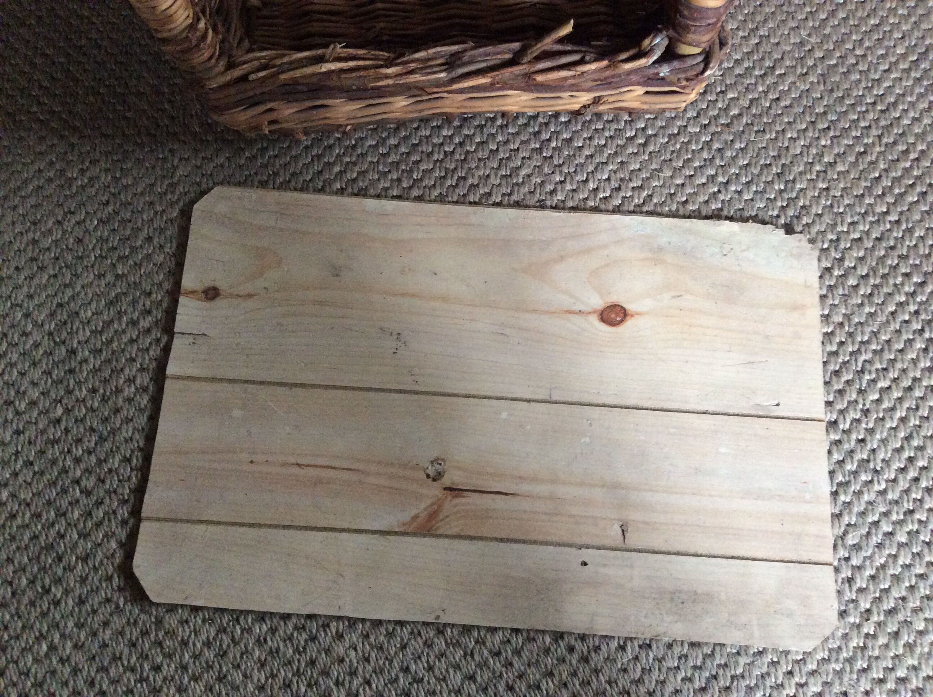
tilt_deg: -74.4
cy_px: 348
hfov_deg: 56.9
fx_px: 861
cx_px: 466
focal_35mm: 32
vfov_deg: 44.1
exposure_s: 1/20
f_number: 2.4
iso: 250
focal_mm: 3.3
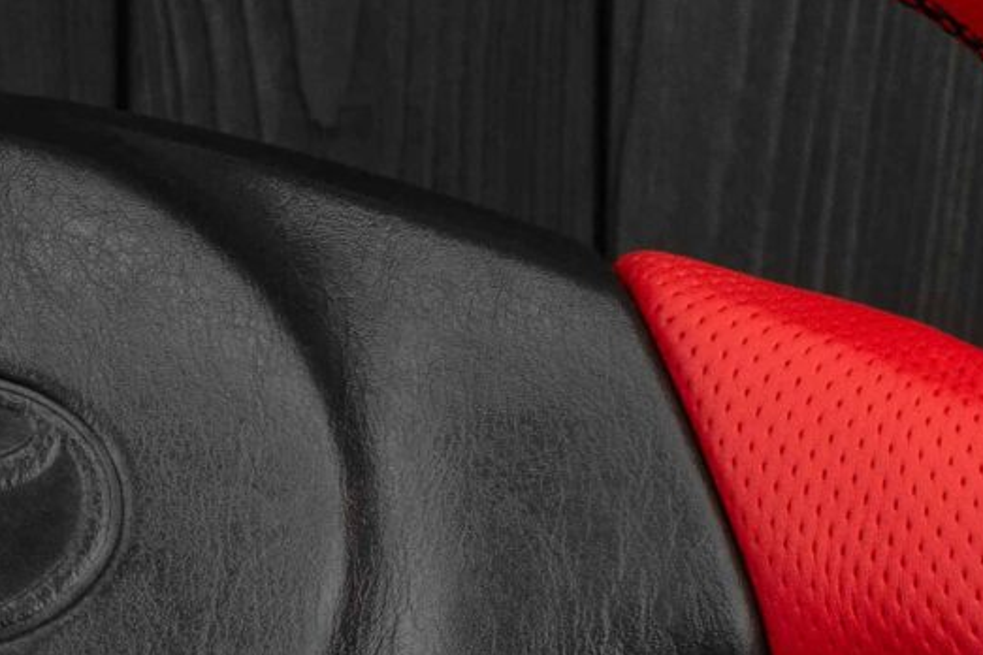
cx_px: -111
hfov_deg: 7.9
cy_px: 535
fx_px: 7029
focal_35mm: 257
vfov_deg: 5.3
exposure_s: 1/125
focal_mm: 35
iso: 500
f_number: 6.3
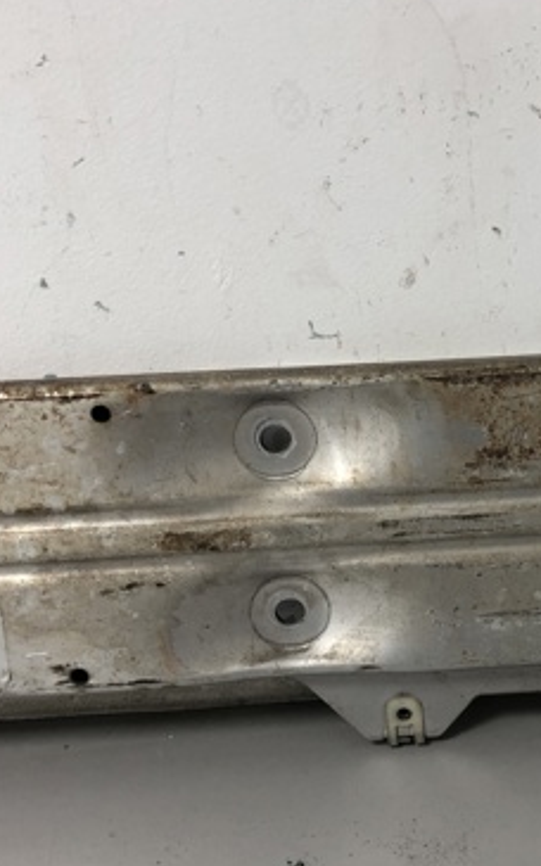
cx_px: 460
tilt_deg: -29.1
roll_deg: +3.2
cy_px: 496
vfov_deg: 38.8
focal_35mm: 52
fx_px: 1227
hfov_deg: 24.3
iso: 40
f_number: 1.8
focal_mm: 4
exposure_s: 1/33
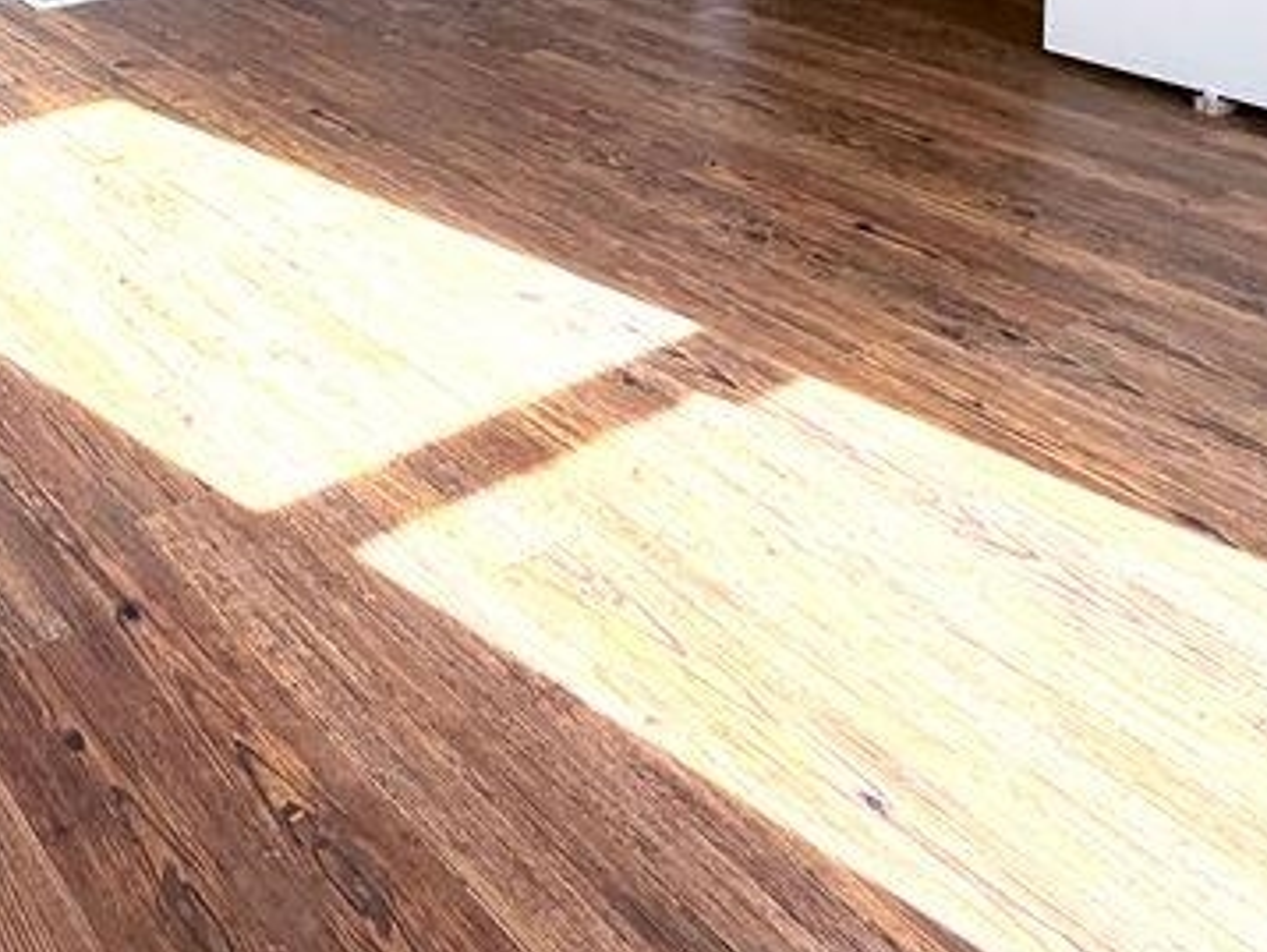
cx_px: 11
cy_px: -343
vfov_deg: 28.3
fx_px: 1465
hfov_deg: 41.0
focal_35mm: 40
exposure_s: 1/121
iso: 80
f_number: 2.2
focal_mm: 2.22
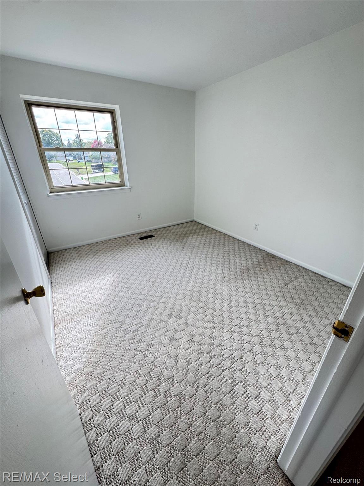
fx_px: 196
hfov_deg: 85.7
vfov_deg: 102.1
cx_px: 182
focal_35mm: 14
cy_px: 243
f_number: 2.2
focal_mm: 2.22
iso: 100
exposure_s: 1/120
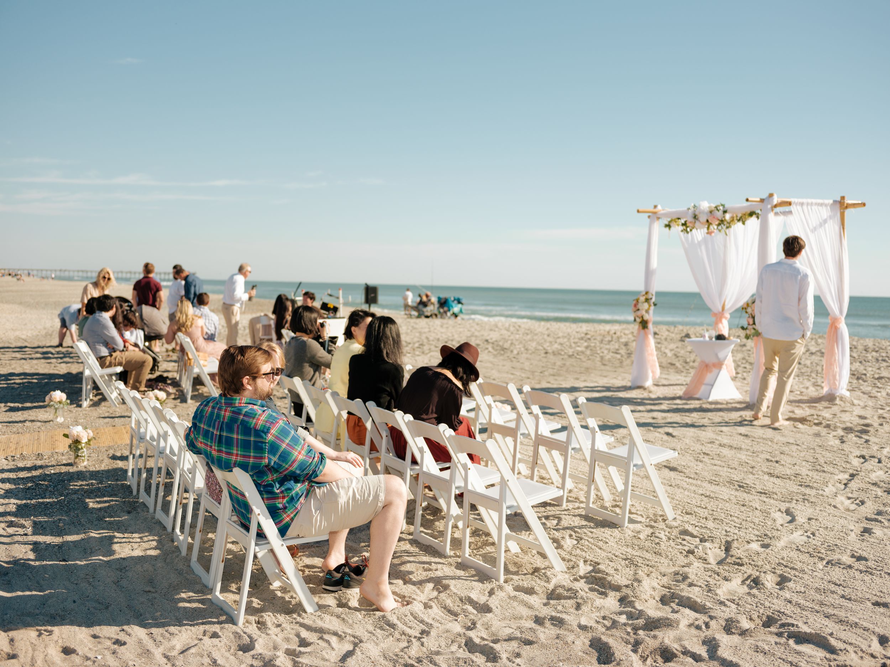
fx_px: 1028
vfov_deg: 36.0
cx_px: 445
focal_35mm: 40
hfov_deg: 46.8
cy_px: 334
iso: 400
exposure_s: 1/2000
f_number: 3.5
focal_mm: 50
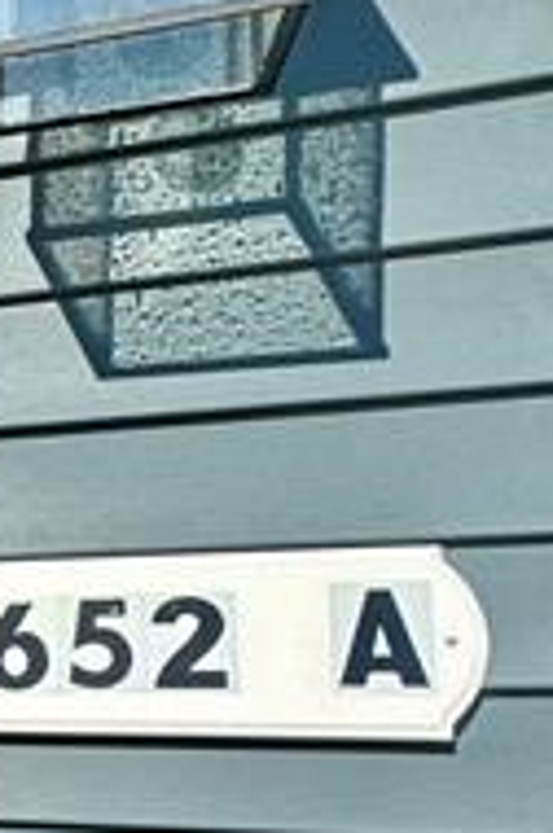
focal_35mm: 59
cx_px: -698
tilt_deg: +2.3
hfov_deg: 15.4
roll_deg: +1.9
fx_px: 1364
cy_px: 618
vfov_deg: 33.4
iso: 50
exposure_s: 1/980
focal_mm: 2.22
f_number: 2.2
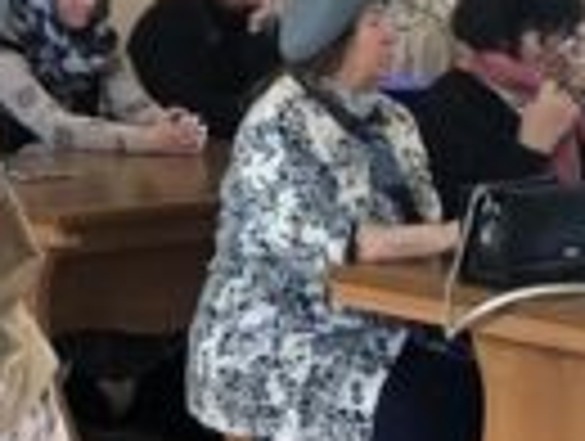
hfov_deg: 10.9
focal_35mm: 165
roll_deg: -0.2
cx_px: -594
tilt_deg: -3.4
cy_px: 0
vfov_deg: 9.0
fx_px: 2794
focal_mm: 4
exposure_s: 1/25
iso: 32
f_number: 1.8
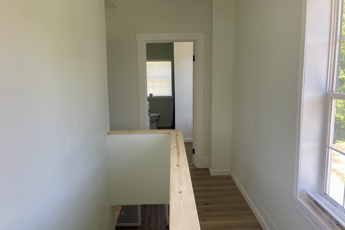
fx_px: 268
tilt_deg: -9.7
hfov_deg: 65.5
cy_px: 115
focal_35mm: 28
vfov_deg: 46.4
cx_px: 167
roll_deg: +0.9
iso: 40
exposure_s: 1/121
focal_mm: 4.2
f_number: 1.6
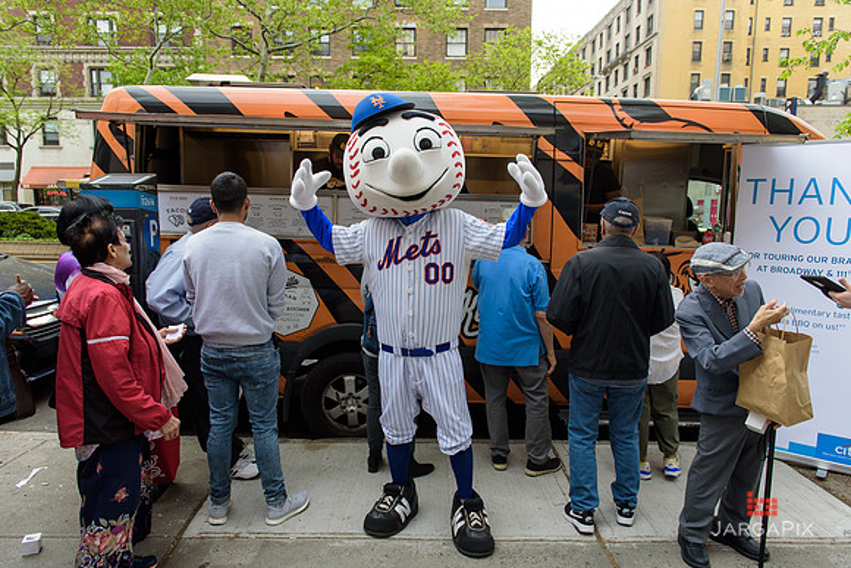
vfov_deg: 53.2
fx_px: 567
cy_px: 284
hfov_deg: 73.7
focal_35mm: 24
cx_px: 426
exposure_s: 1/250
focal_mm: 24
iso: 200
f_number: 4
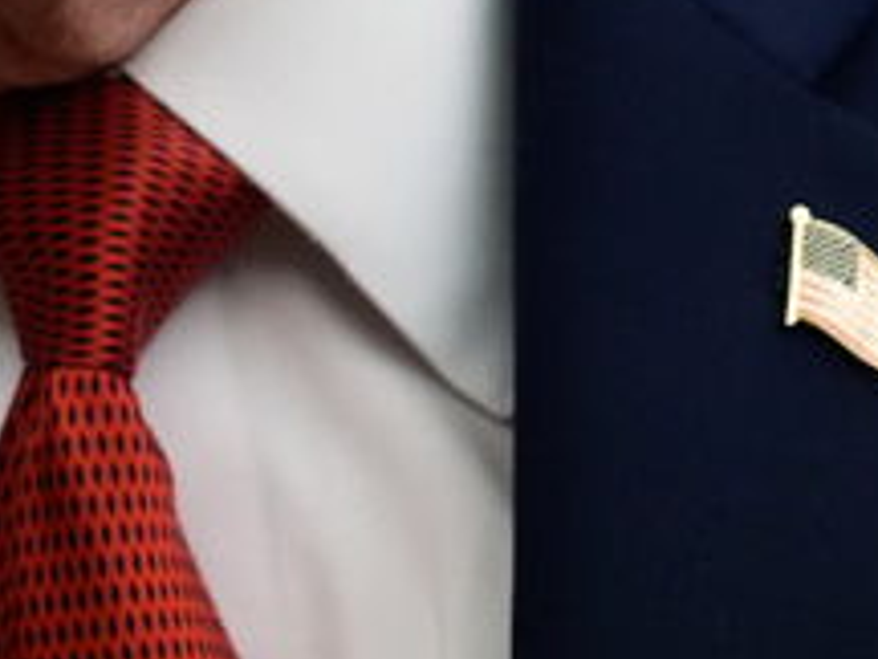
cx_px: 93
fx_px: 19657
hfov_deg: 2.6
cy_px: -720
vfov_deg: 1.9
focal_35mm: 775
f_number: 3.5
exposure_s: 1/400
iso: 3200
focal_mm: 170
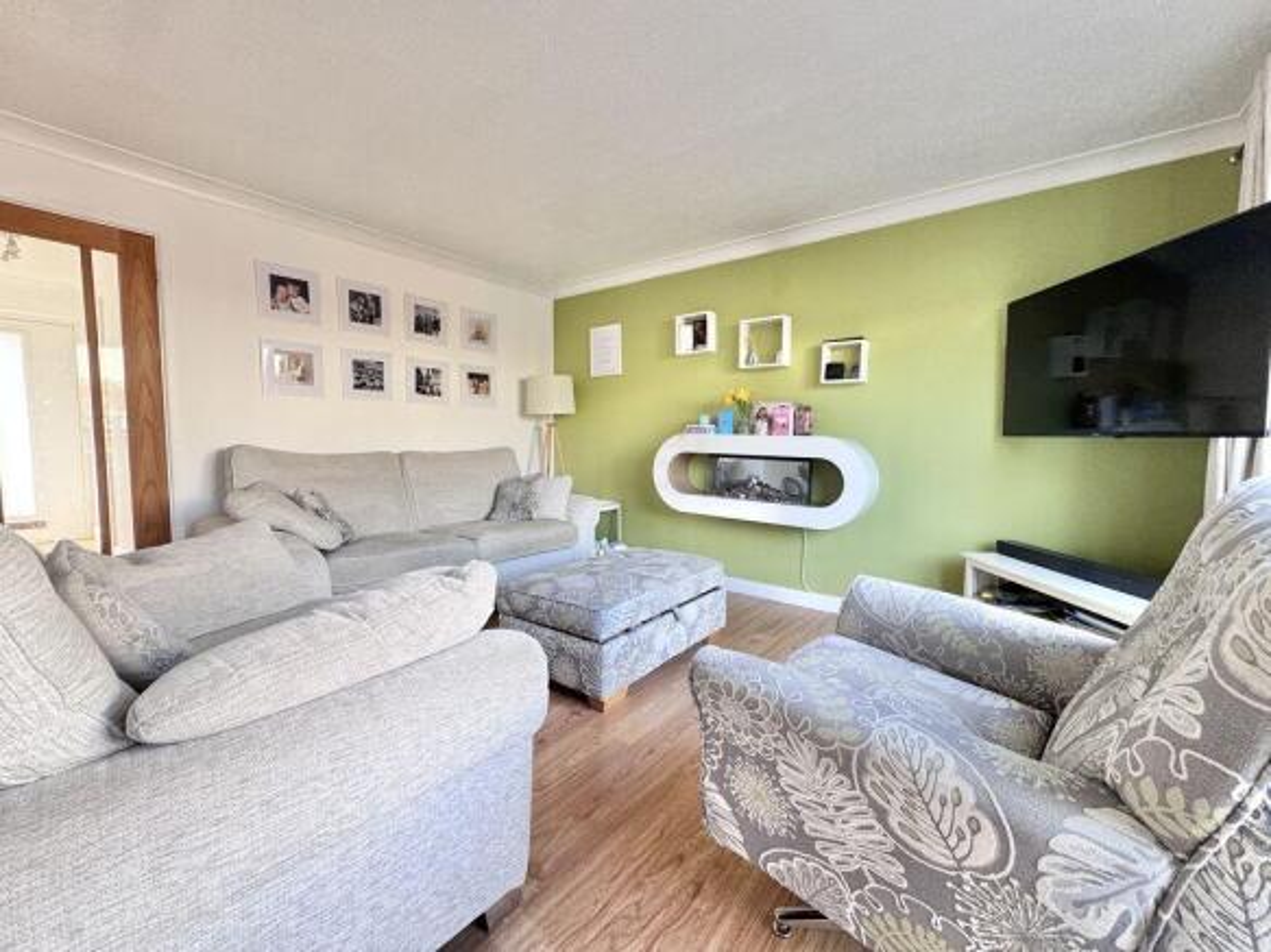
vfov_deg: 85.7
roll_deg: -0.8
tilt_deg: -4.6
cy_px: 476
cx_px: 636
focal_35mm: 14
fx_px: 514
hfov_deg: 102.1
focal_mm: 2.22
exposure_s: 1/99
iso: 200
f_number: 2.2
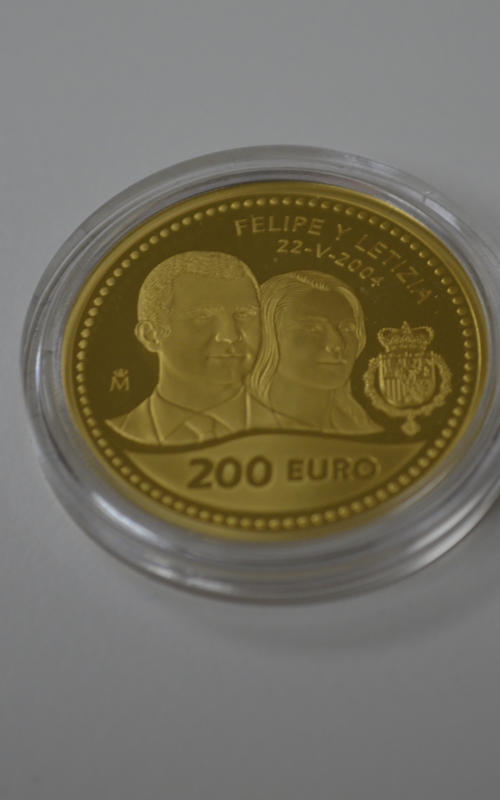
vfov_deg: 19.5
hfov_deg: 12.2
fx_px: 2333
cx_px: 281
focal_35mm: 107
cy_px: 401
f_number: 5.3
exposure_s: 1/125
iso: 400
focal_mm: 46
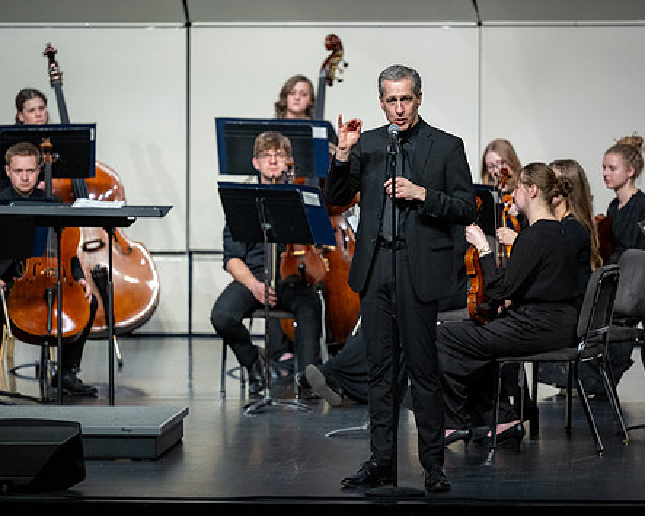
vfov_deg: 7.4
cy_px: 279
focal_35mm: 209
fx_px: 3988
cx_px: 320
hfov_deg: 9.2
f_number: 2.8
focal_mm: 170
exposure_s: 1/500
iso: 1600
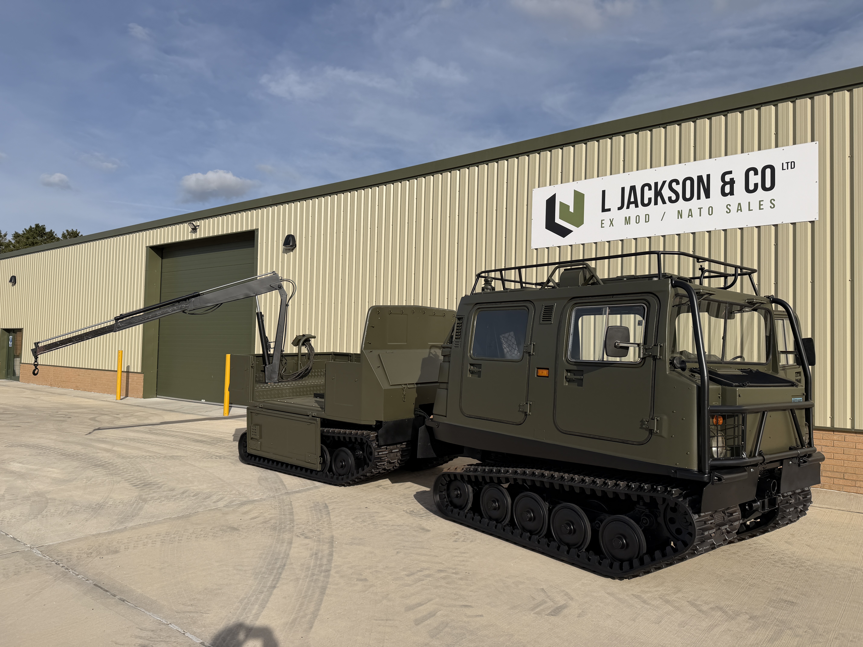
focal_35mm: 24
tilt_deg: +1.8
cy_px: 324
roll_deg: -0.7
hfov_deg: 71.6
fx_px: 598
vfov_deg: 56.8
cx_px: 432
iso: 80
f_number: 1.78
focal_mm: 6.76
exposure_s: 1/8130
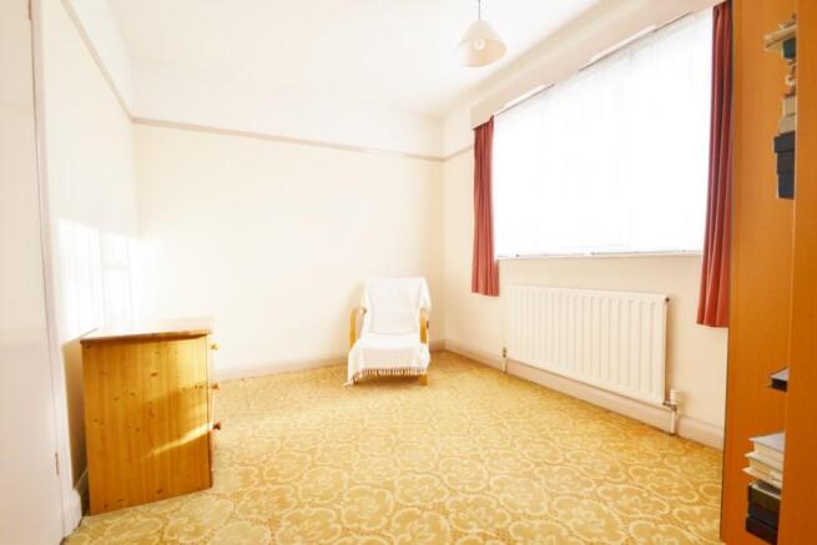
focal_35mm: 18
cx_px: 408
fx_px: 409
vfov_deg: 67.4
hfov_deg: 90.0
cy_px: 272
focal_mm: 12
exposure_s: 1/125
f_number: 8
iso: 280
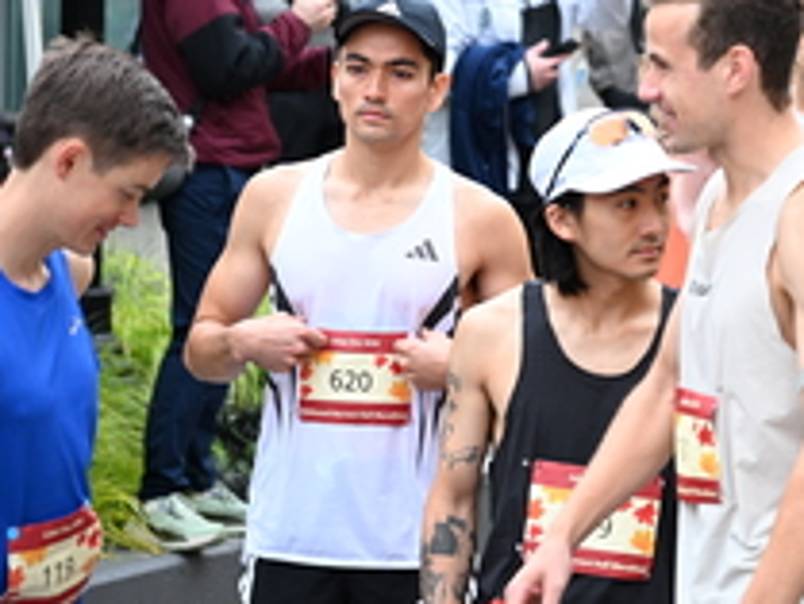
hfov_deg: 7.7
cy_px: 98
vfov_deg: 5.9
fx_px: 5880
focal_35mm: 253
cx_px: 1027
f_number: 4
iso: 1600
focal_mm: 100
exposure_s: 1/320
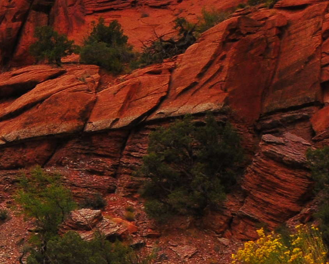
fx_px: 1182
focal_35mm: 121
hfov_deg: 13.2
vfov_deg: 12.7
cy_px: 80
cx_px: -374
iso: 320
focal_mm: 17
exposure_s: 1/100
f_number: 9
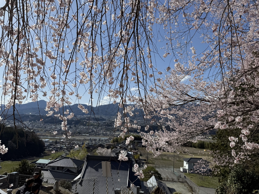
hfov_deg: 71.6
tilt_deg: +9.1
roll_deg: -3.8
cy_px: 97
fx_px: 180
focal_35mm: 24
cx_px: 130
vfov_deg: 56.8
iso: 80
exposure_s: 1/8130
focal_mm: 6.76
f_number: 1.78
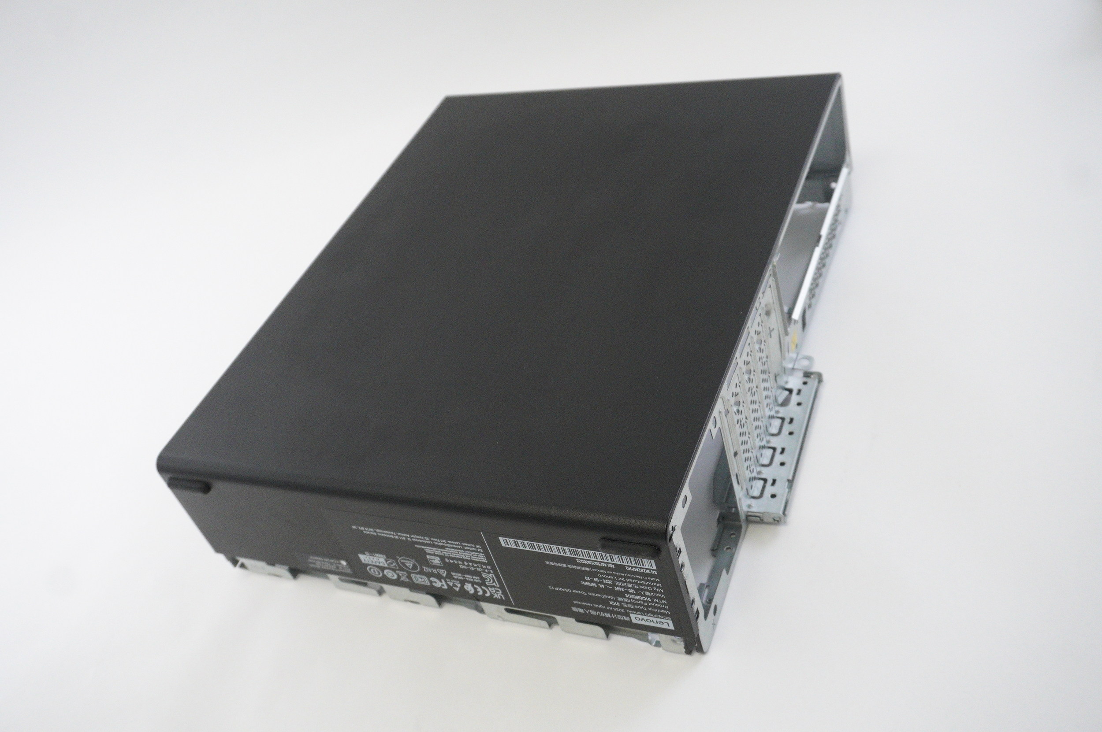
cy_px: 366
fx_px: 1101
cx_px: 551
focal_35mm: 36
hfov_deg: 53.2
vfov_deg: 36.8
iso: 3200
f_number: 5.6
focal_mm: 24
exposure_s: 1/200
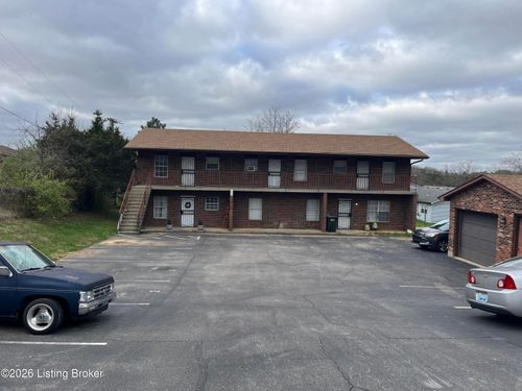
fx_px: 392
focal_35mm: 26
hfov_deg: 67.3
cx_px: 261
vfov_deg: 53.1
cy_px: 196
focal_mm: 5.1
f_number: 1.6
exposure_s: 1/1776
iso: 50
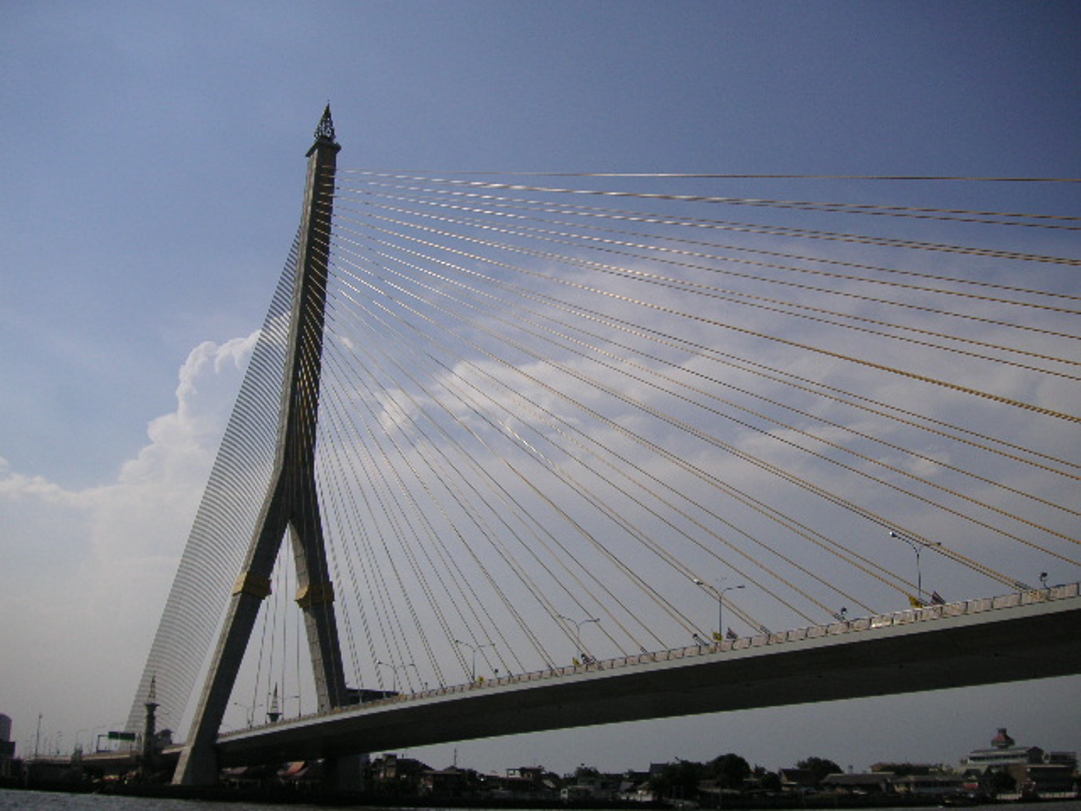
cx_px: 540
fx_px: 1155
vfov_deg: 38.7
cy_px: 406
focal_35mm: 37
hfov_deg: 50.1
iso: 50
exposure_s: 1/500
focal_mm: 6.1
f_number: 6.7
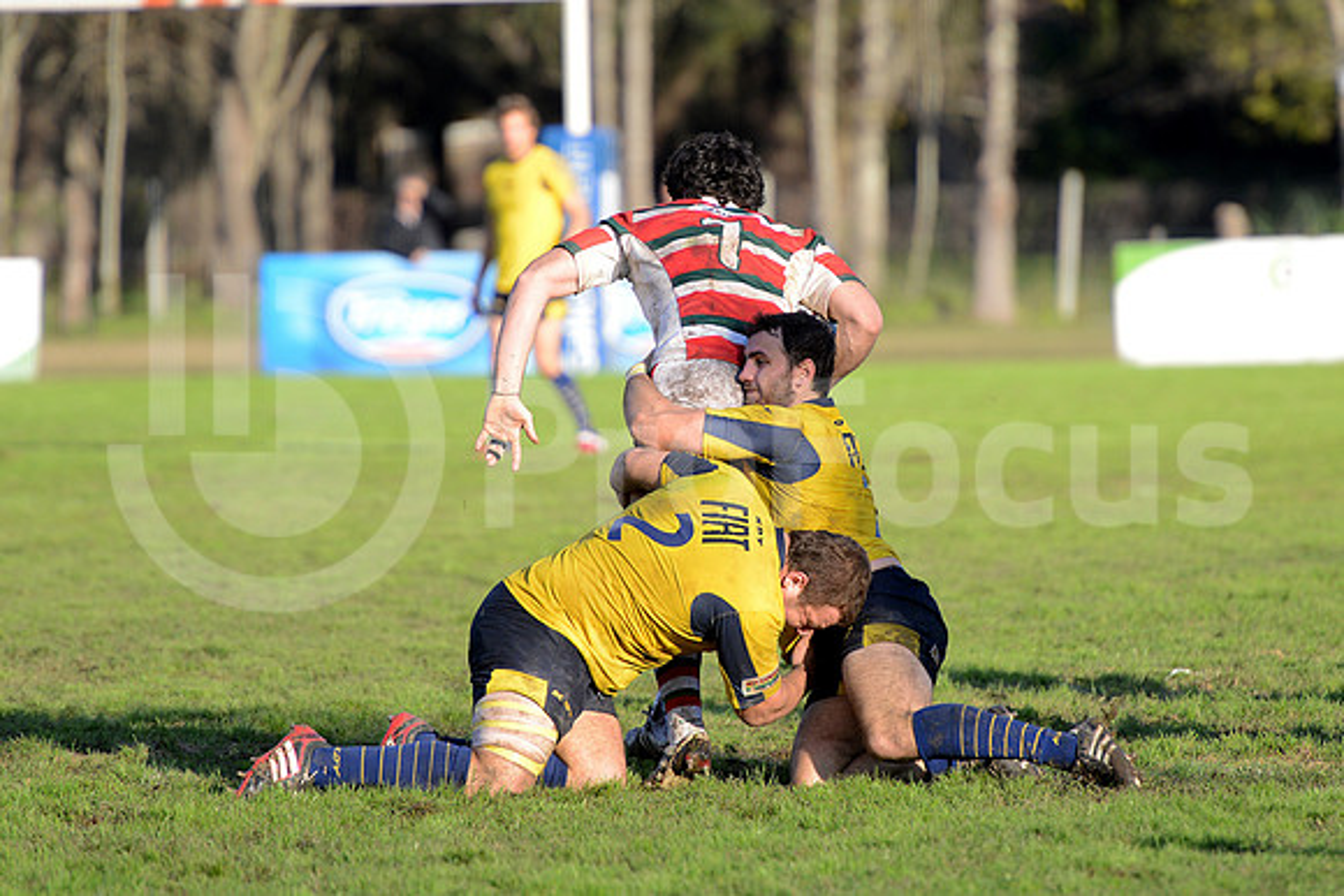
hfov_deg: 7.4
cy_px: 448
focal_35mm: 280
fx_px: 10455
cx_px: 672
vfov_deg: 4.9
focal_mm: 280
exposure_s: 1/1000
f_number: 4
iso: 640
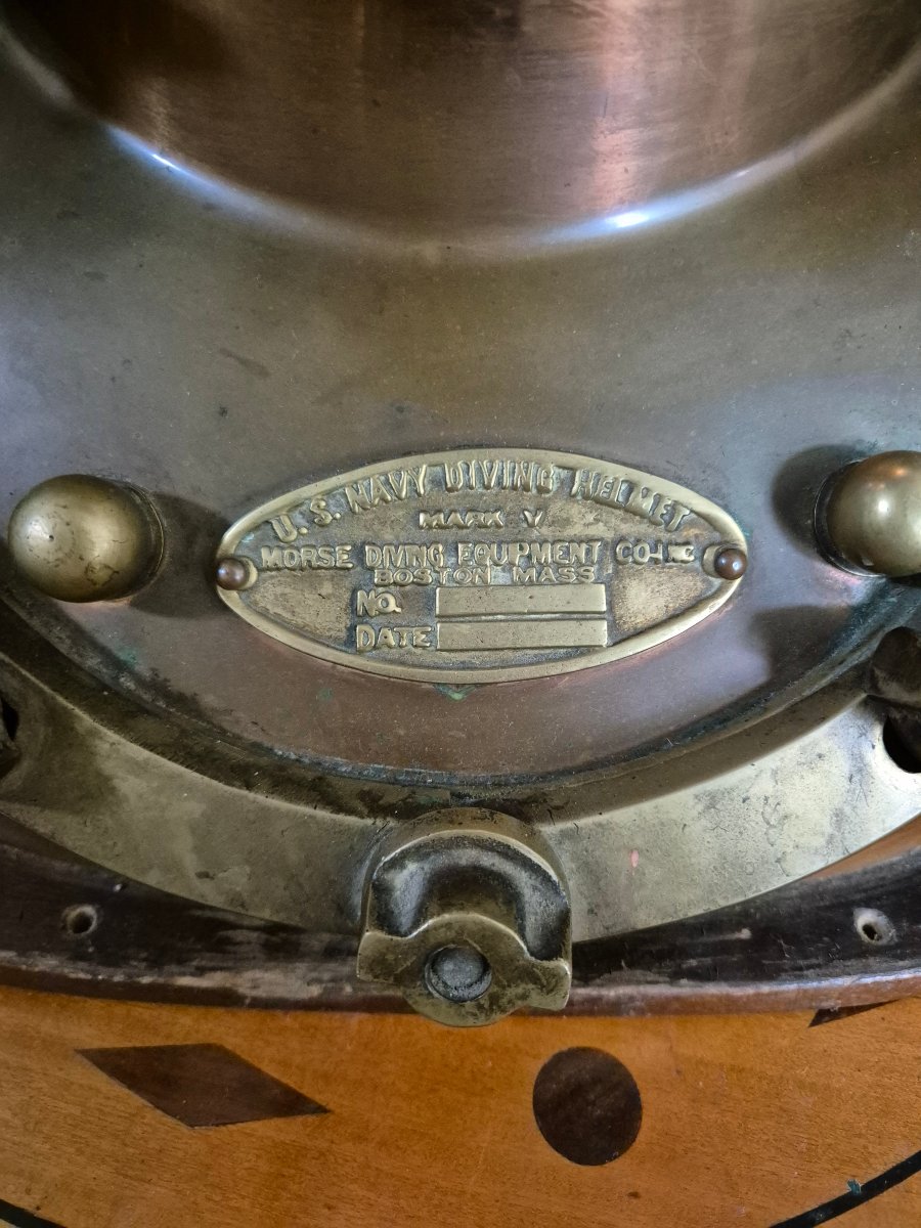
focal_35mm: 23
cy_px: 614
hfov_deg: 58.9
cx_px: 460
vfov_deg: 73.9
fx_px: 816
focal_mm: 5.4
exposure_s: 1/100
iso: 2500
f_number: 1.8
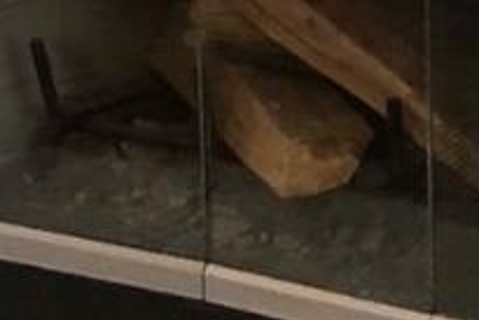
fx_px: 2836
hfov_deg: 9.4
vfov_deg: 6.2
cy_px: -406
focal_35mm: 213
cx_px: 687
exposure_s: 1/24
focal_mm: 4
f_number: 1.8
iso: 40
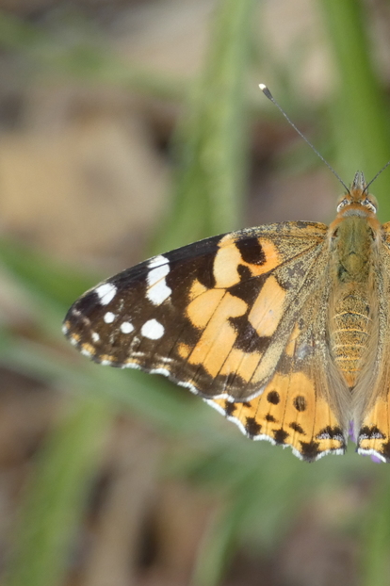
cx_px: 370
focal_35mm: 628
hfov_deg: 2.2
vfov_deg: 3.3
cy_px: 296
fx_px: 10216
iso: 200
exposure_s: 1/100
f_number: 5.6
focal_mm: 78.8
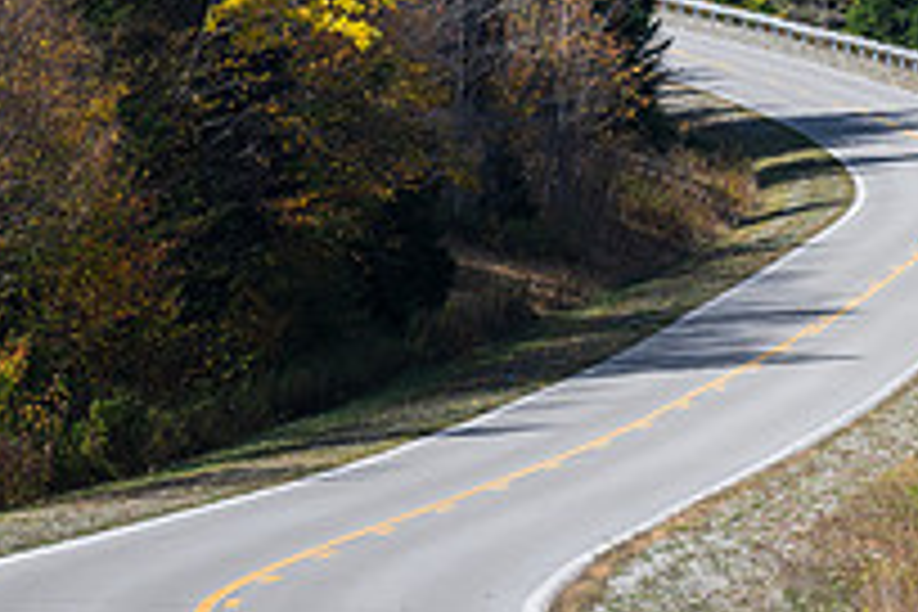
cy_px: -16
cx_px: 770
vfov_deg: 2.7
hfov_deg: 4.0
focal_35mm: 513
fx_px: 13080
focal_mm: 120
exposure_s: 1/250
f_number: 10
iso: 100
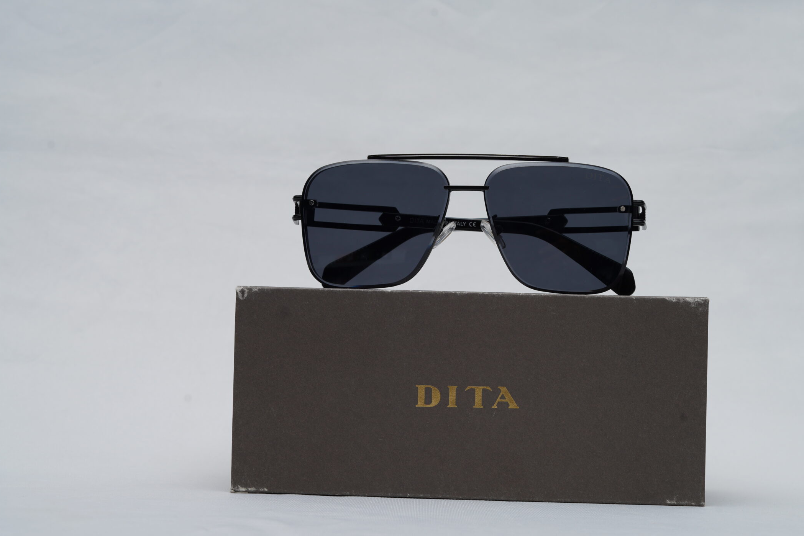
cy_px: 296
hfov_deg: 32.8
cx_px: 473
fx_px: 1362
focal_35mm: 61
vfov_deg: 22.3
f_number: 9
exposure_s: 1/160
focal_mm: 50
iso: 100
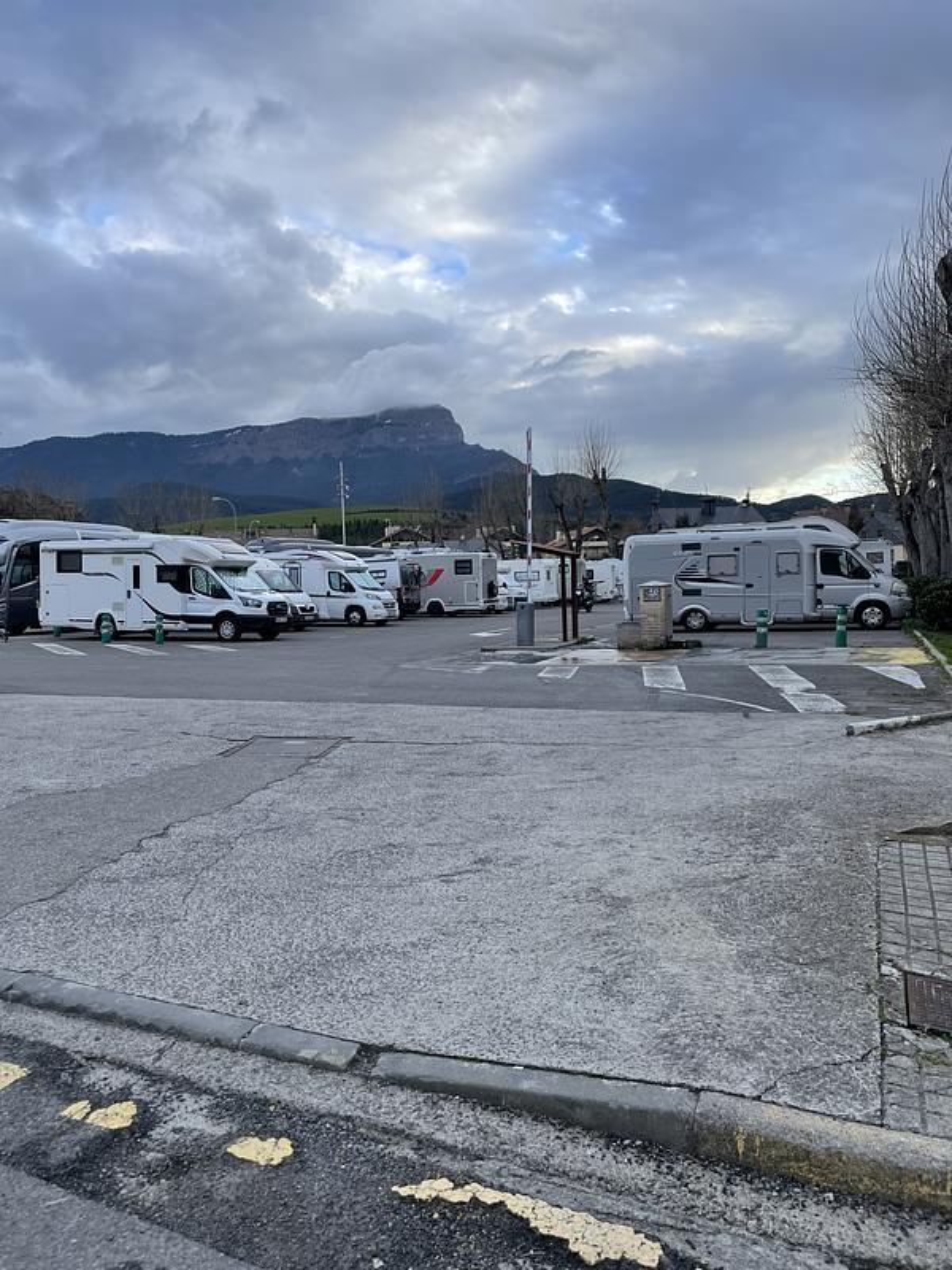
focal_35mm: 26
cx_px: 476
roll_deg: +2.5
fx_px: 953
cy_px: 635
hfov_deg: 53.1
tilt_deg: -3.5
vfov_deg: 67.3
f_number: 1.6
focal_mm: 4.2
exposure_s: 1/759
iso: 32
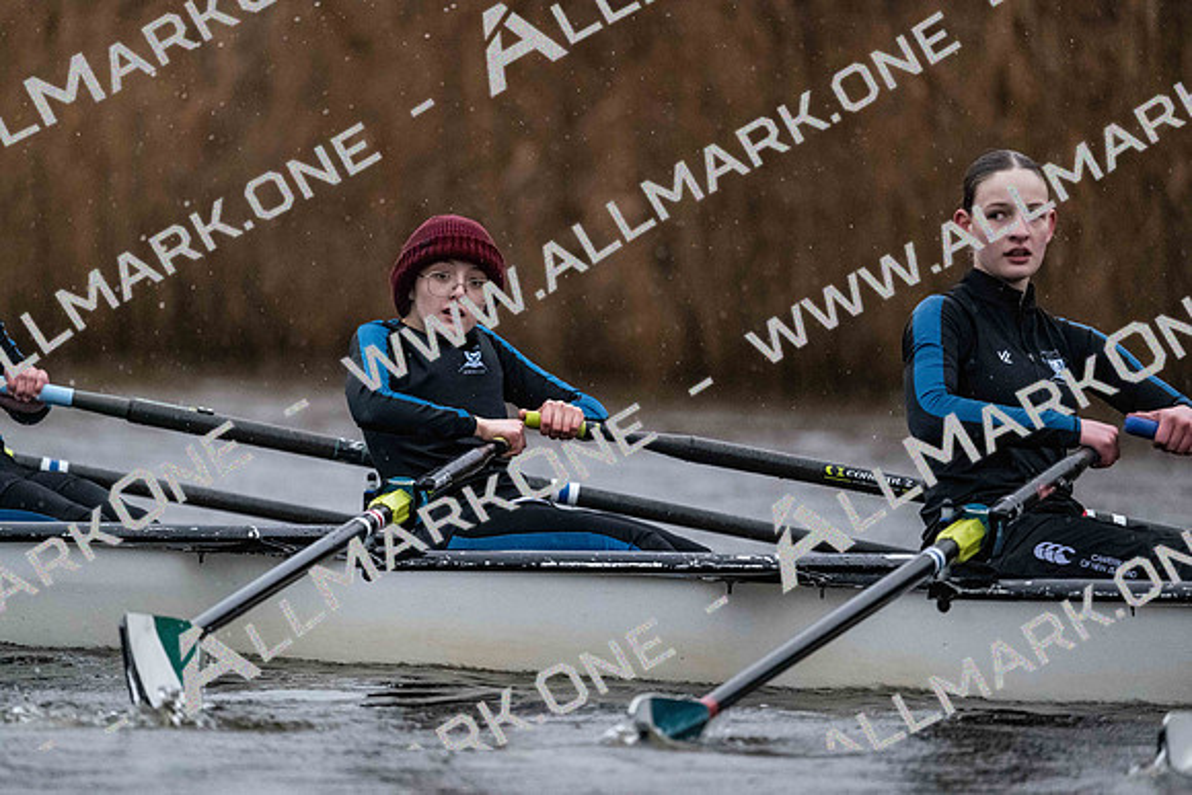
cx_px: 596
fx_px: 13247
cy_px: 398
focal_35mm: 400
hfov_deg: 5.2
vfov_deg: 3.4
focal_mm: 400
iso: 8000
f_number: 4.5
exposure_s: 1/1600
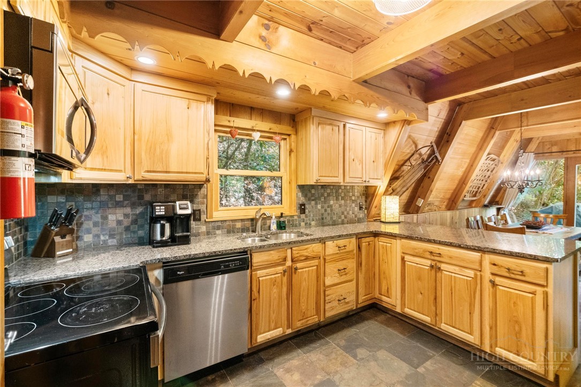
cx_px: 290
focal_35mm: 16
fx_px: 258
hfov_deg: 96.7
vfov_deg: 73.7
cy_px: 194
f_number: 6.3
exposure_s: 1/40
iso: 6400
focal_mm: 16
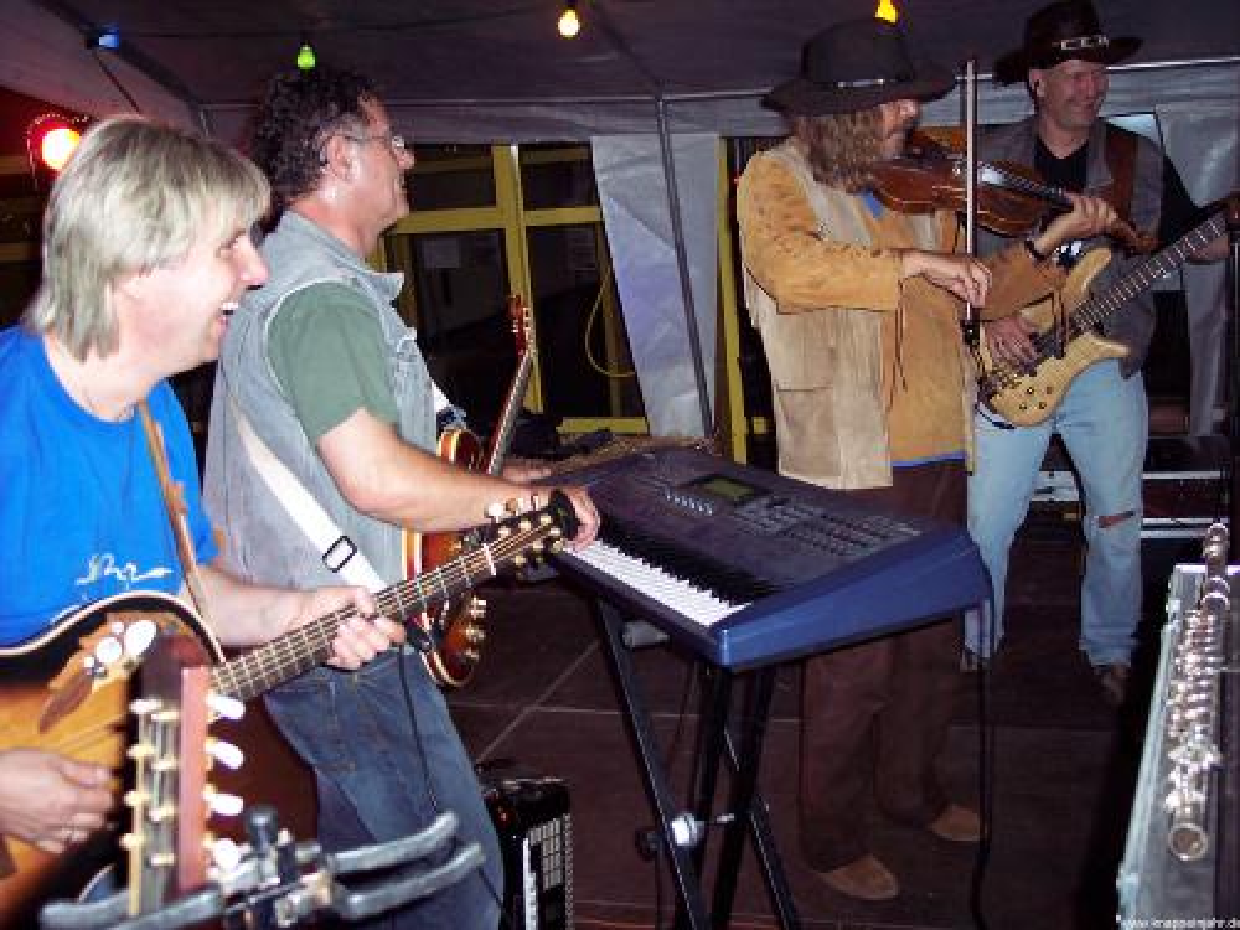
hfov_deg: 47.9
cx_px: 620
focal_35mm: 39
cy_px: 465
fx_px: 1397
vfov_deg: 36.8
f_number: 2.8
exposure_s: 1/60
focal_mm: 8
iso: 140
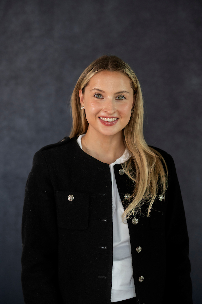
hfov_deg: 13.0
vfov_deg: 19.5
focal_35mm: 105
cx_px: 101
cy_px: 152
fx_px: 885
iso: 800
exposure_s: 1/200
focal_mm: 105
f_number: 2.8
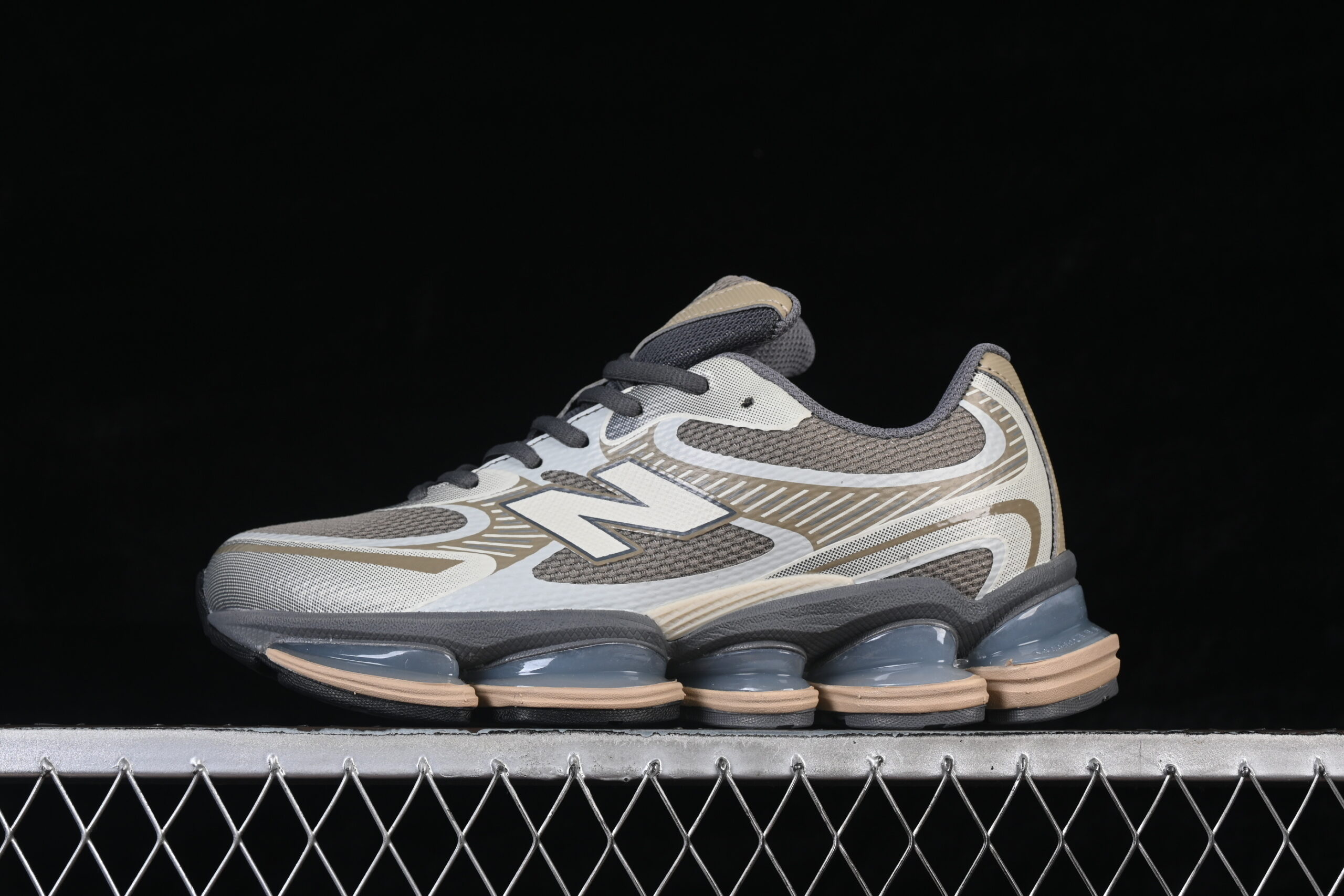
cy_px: 448
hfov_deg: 27.0
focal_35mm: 75
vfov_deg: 18.2
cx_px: 672
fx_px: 2800
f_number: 8
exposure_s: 1/80
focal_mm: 50
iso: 160
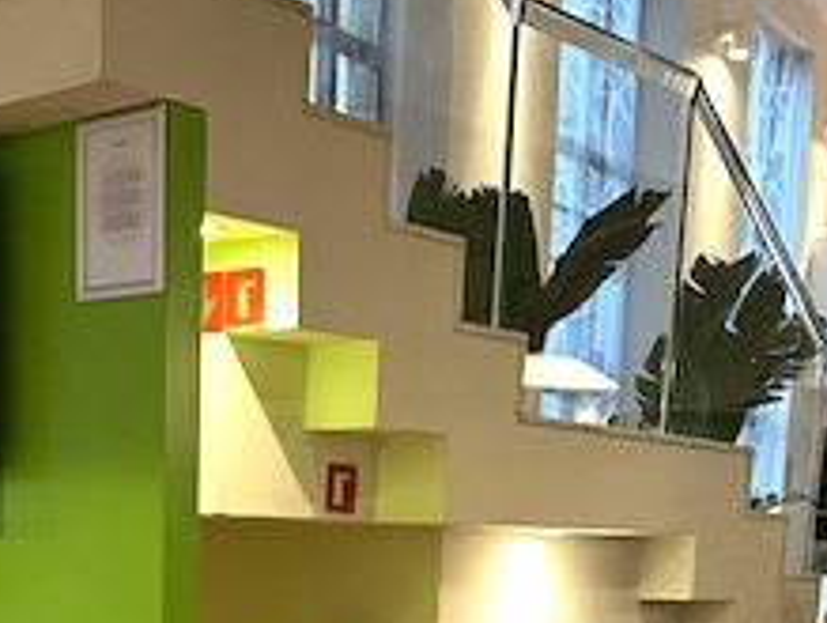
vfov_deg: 19.2
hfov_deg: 27.5
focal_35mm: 70
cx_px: 242
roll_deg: -2.9
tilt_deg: -10.8
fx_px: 1675
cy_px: 846
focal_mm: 6.86
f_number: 1.78
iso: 320
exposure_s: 1/50
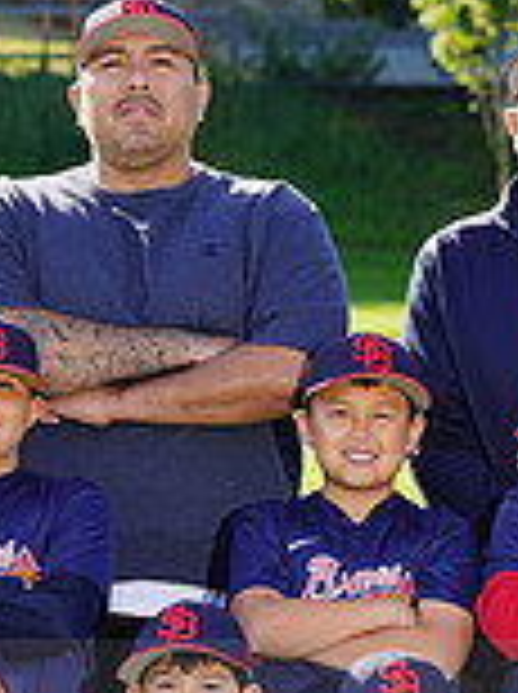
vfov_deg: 5.5
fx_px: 7263
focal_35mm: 363
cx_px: 221
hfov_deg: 4.1
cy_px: 700
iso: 100
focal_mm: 100
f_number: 5.6
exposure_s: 1/250
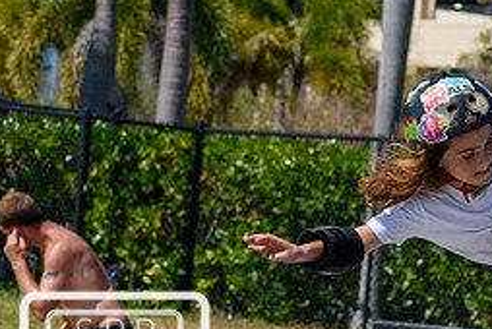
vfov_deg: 4.7
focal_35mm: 291
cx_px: 523
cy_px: 305
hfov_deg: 7.0
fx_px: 3982
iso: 200
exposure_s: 1/1000
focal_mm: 85
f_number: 8
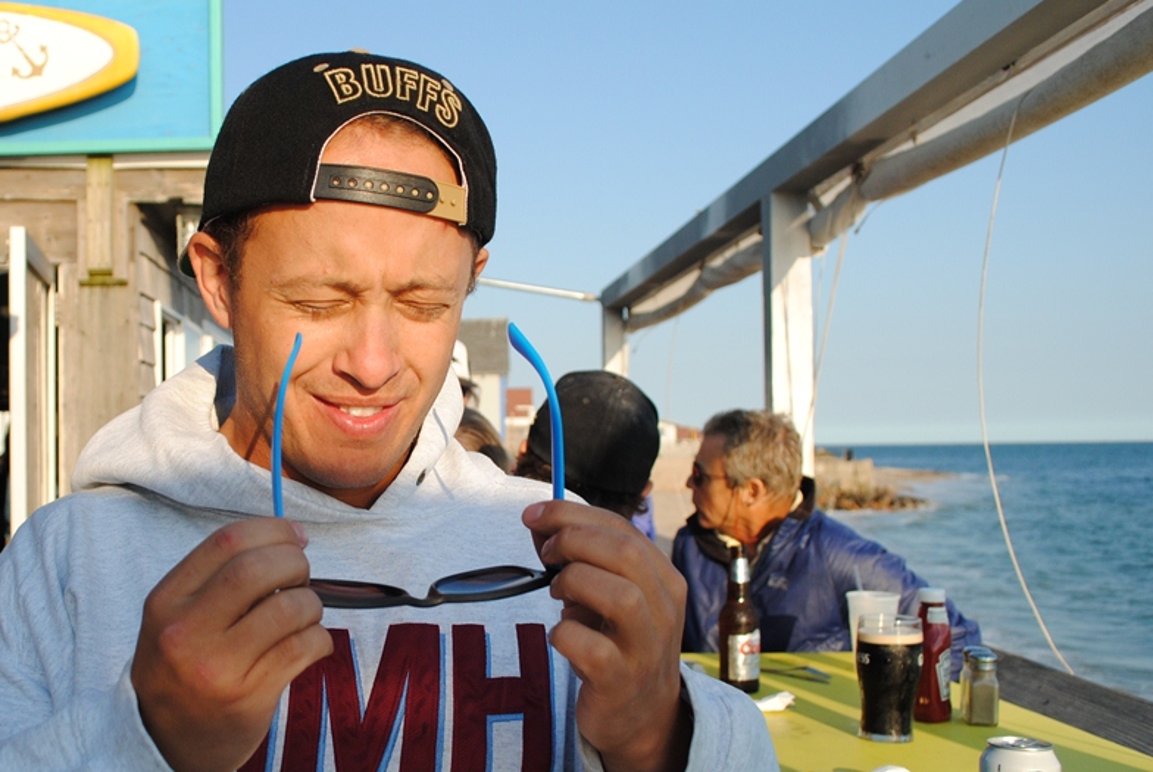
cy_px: 440
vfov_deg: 33.4
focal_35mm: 40
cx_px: 354
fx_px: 1283
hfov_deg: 47.3
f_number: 4.5
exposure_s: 1/1000
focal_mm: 18
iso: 200
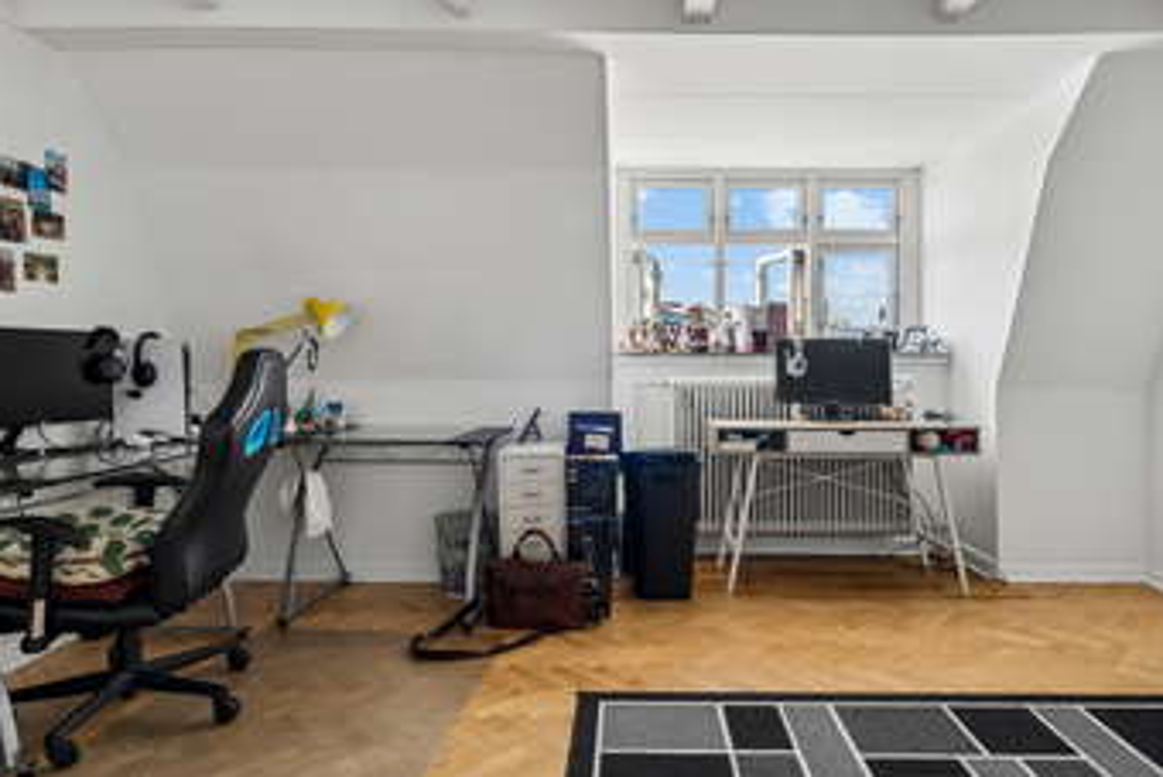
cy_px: 366
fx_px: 679
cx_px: 599
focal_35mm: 21
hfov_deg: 81.2
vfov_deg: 59.5
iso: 400
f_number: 4
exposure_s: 1/160
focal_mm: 17
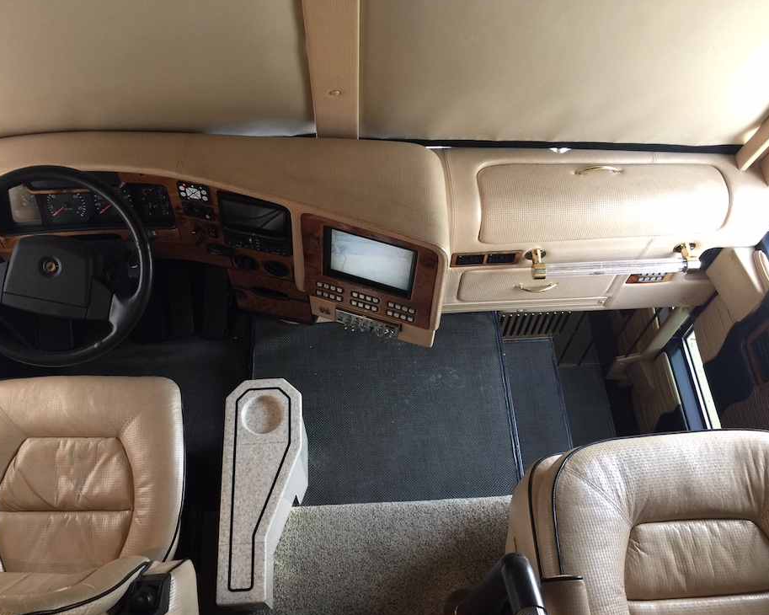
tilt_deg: -60.7
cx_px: 360
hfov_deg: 57.1
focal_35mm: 31
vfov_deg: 47.1
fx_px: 705
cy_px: 308
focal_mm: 4.15
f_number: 2.2
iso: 50
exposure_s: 1/15
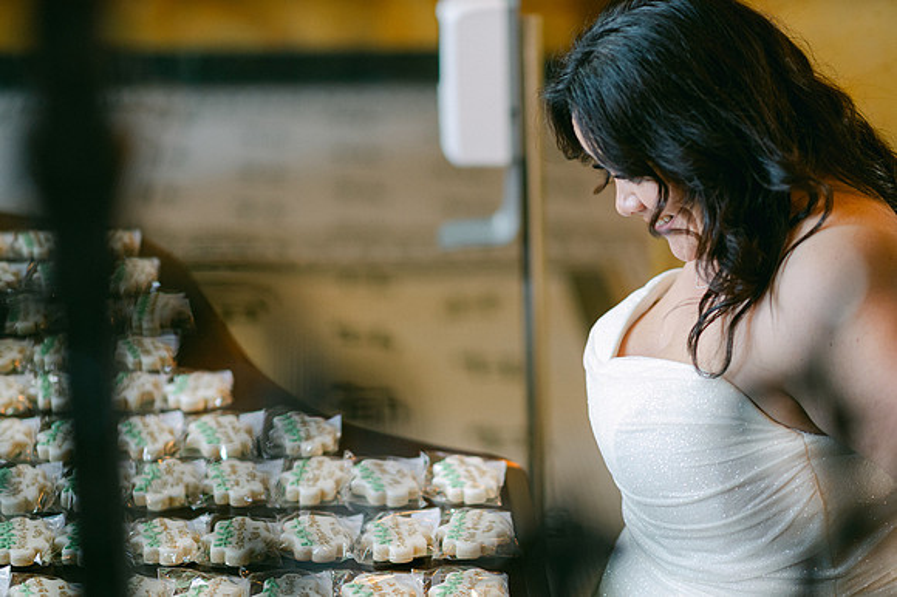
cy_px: 298
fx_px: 2117
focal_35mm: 85
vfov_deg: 16.1
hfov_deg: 23.9
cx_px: 448
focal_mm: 85
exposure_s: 1/125
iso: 1250
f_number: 1.8
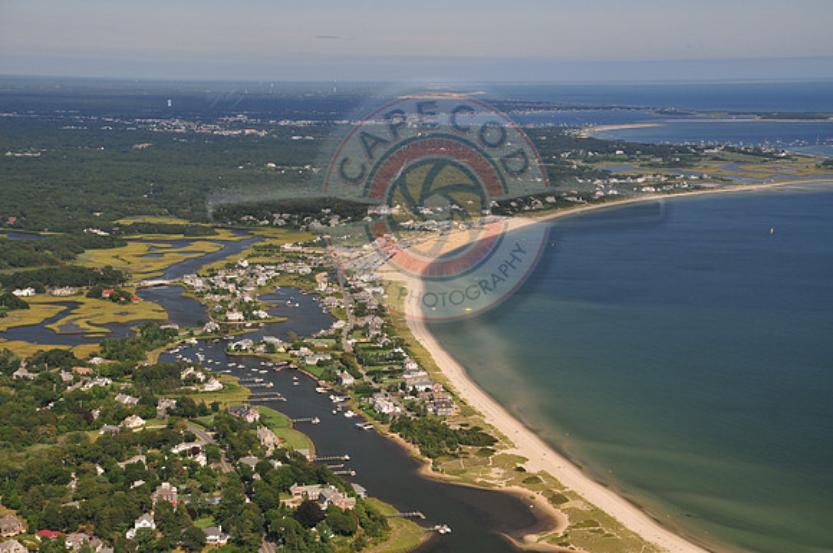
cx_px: 416
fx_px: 1386
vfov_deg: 22.6
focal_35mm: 60
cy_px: 276
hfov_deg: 33.4
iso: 200
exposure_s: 1/320
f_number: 5.6
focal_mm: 40
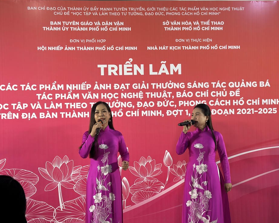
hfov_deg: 36.7
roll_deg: +0.8
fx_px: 421
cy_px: 112
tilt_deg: +1.6
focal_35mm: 51
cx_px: 137
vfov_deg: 29.7
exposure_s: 1/125
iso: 64
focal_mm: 6.86
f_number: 1.78
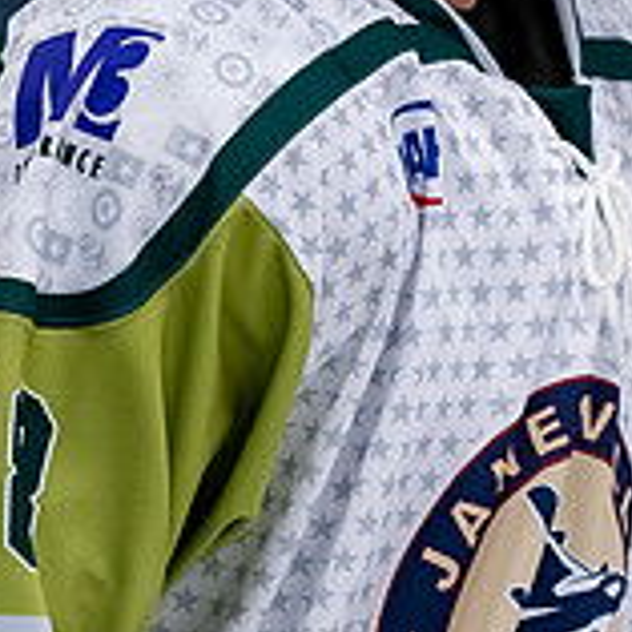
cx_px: 538
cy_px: -153
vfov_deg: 2.1
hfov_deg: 2.1
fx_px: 16917
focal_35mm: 819
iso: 2000
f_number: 3.2
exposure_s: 1/800
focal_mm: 155
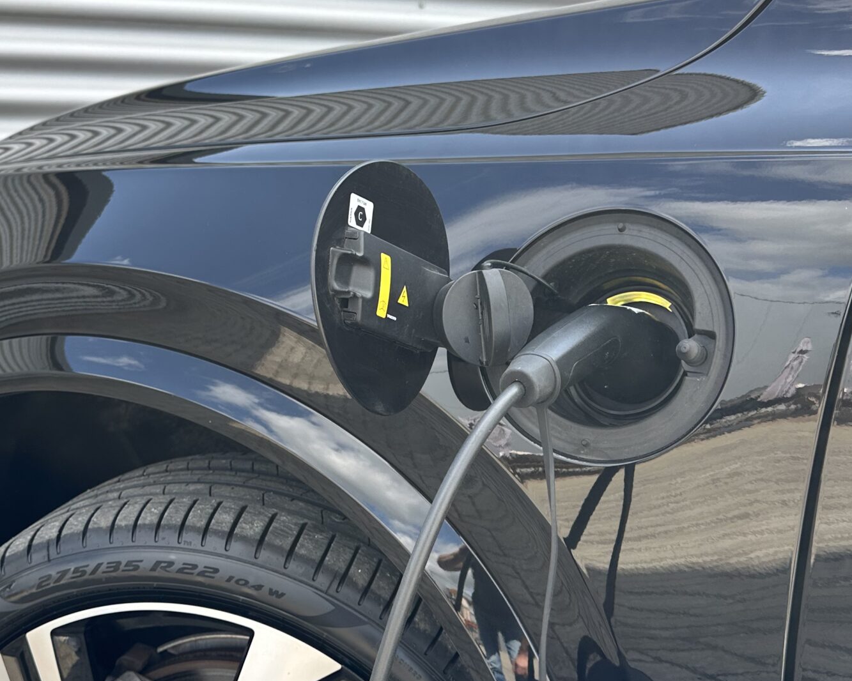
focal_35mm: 45
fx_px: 1135
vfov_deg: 33.1
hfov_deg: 41.1
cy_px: 459
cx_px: 399
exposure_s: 1/521
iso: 80
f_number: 1.78
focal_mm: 6.86
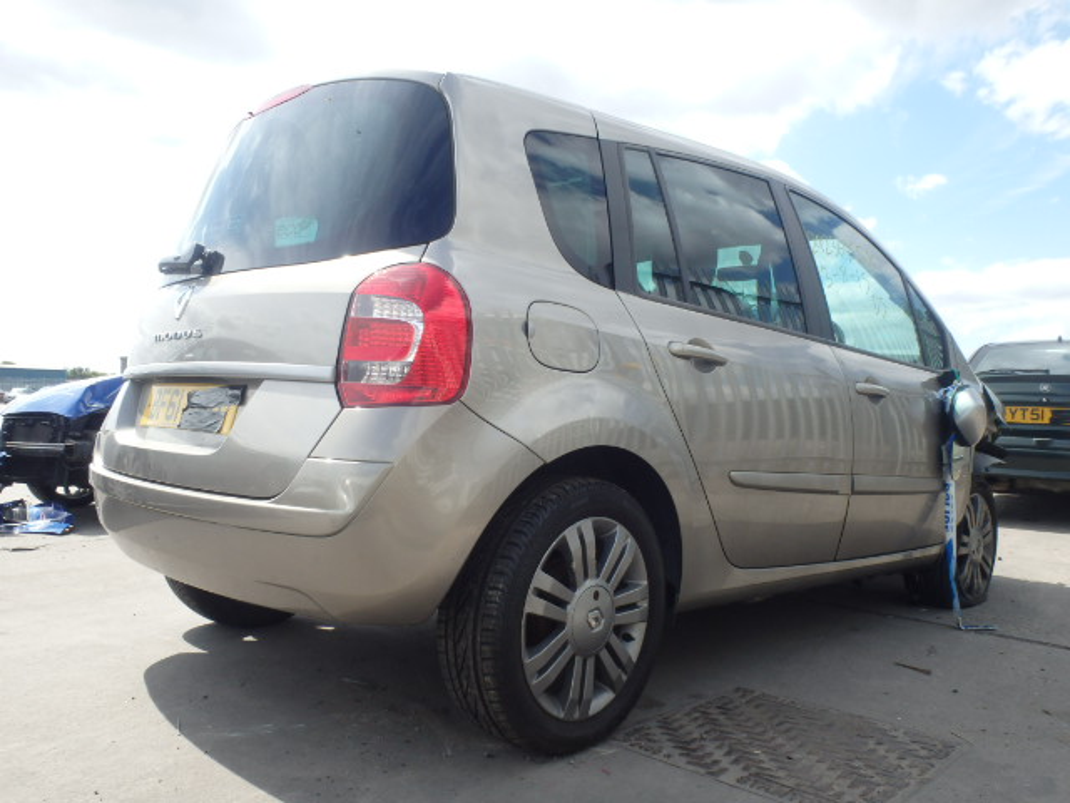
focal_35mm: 28
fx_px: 865
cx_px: 535
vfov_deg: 49.7
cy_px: 402
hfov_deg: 63.4
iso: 125
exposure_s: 1/400
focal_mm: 5
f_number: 3.9
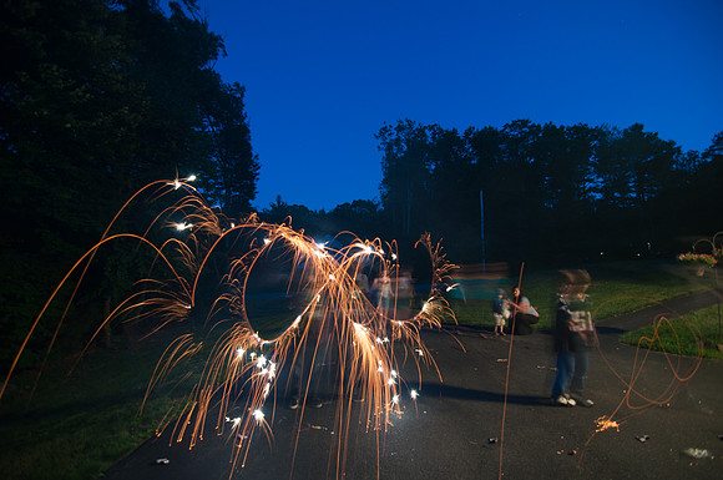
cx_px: 362
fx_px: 331
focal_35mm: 16
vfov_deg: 71.9
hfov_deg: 95.1
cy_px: 240
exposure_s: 2
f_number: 2.8
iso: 200
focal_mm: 11
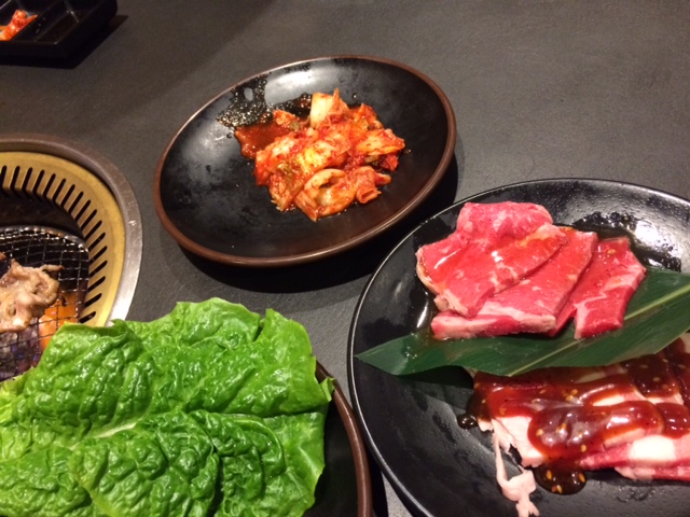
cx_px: 345
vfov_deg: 48.2
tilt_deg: -47.9
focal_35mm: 29
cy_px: 258
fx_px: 578
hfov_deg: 61.7
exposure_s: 1/30
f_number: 2.2
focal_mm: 4.15
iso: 320
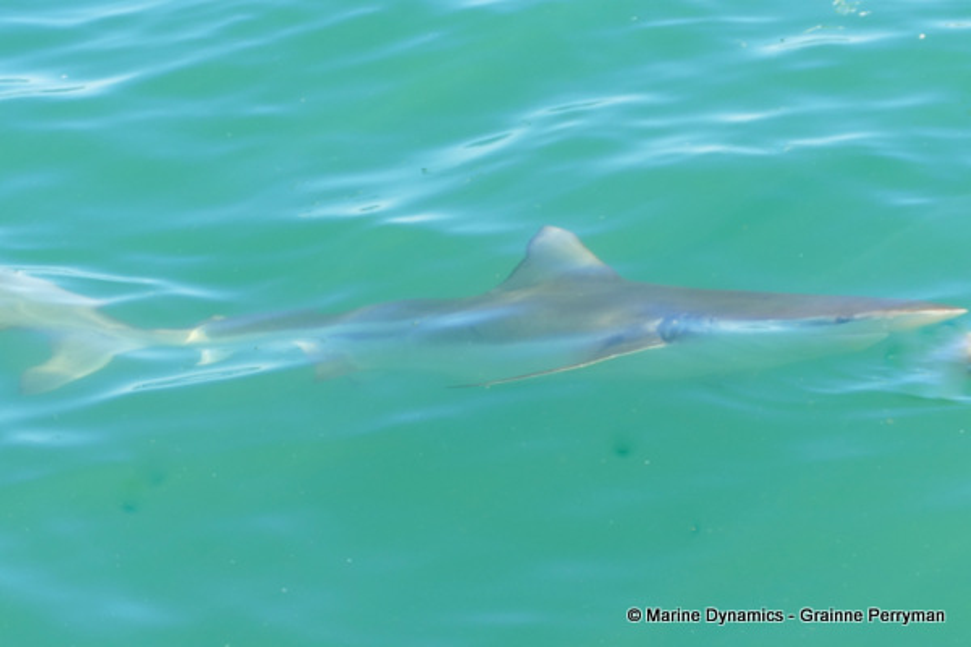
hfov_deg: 23.4
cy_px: 324
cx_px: 486
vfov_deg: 15.7
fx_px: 2346
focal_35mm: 87
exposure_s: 1/400
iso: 125
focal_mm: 31.83
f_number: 3.8
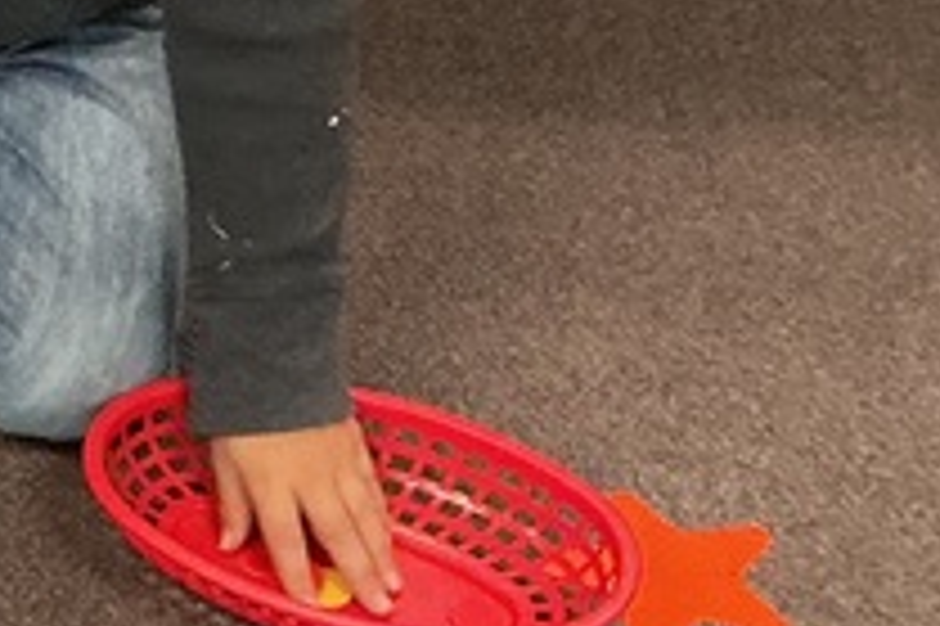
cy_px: 387
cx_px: -535
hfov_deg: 13.0
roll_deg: +0.7
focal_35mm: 148
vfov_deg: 9.3
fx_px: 3861
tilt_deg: -39.3
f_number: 1.8
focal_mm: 3
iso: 250
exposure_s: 1/60
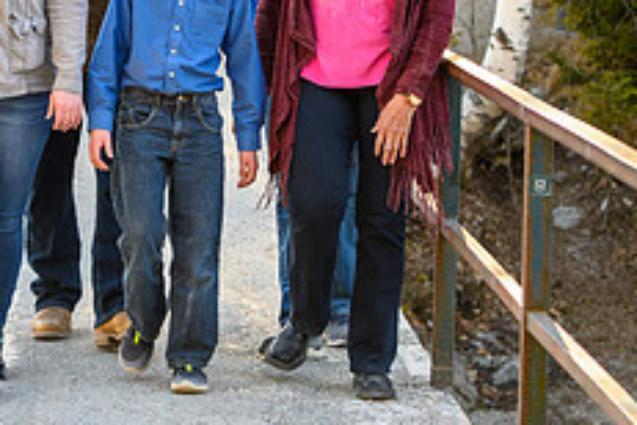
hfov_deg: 10.9
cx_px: 226
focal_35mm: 188
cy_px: 36
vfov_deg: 7.3
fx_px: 3326
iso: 320
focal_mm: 75
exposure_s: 1/400
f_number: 4
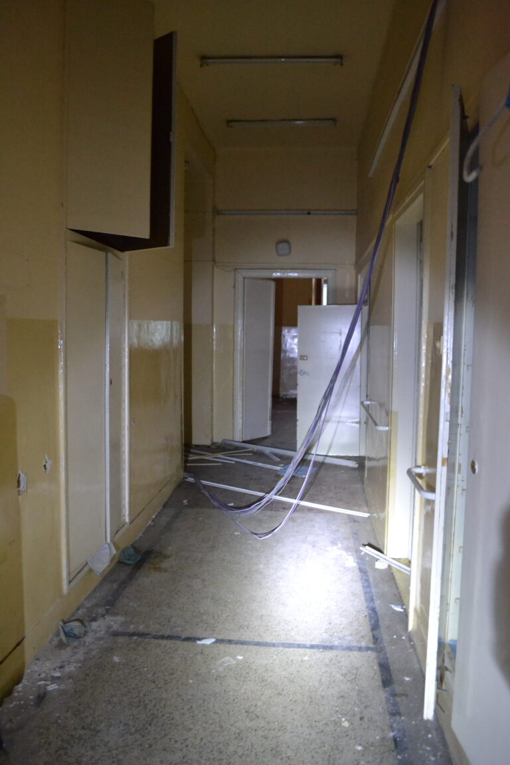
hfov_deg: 47.9
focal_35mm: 27
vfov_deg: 67.4
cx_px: 255
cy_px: 382
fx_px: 574
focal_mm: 18
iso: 3200
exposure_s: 1/5
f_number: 3.5
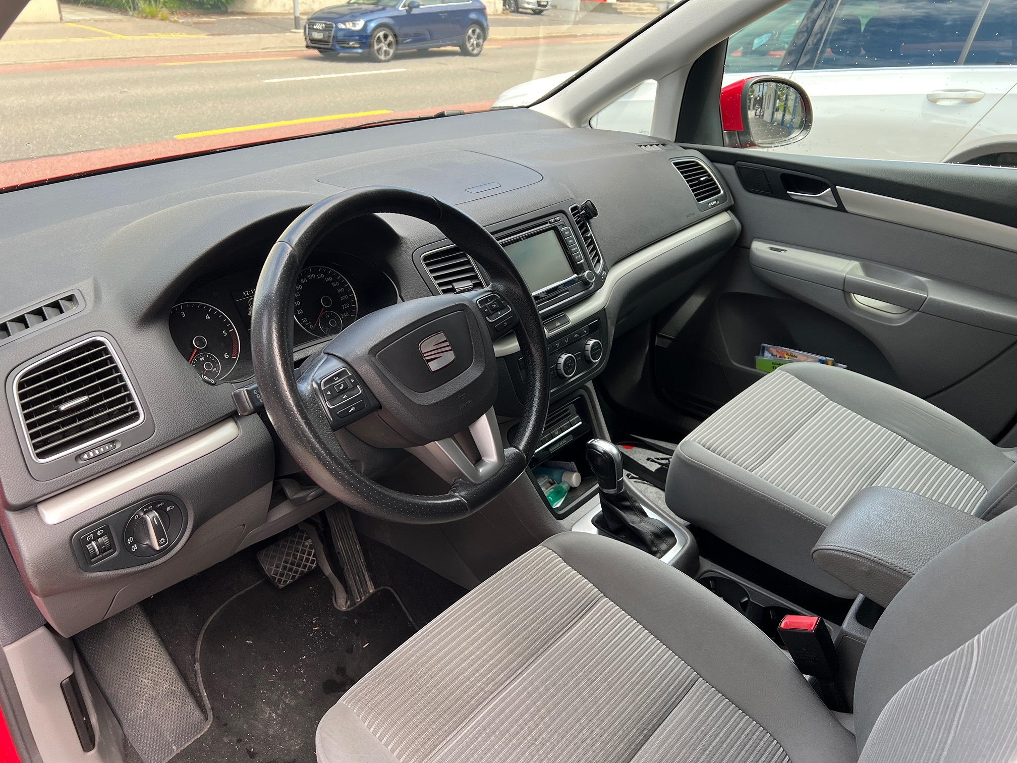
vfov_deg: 53.1
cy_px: 382
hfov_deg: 67.3
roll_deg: -3.0
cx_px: 508
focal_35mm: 26
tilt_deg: -28.0
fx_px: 764
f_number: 1.5
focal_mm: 5.7
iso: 50
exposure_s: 1/327
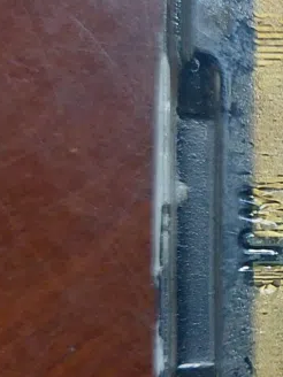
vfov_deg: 19.6
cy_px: 237
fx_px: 1090
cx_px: 513
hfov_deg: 13.3
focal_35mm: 100
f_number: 1.8
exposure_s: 1/60
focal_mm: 5.23
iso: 320
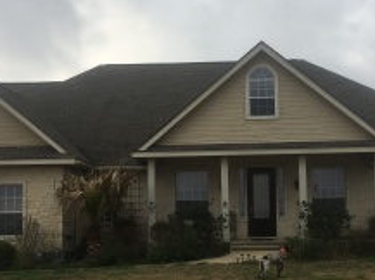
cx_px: 209
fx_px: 530
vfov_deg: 29.4
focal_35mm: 49
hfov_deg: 38.9
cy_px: 188
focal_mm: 4.15
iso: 25
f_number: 2.2
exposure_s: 1/905
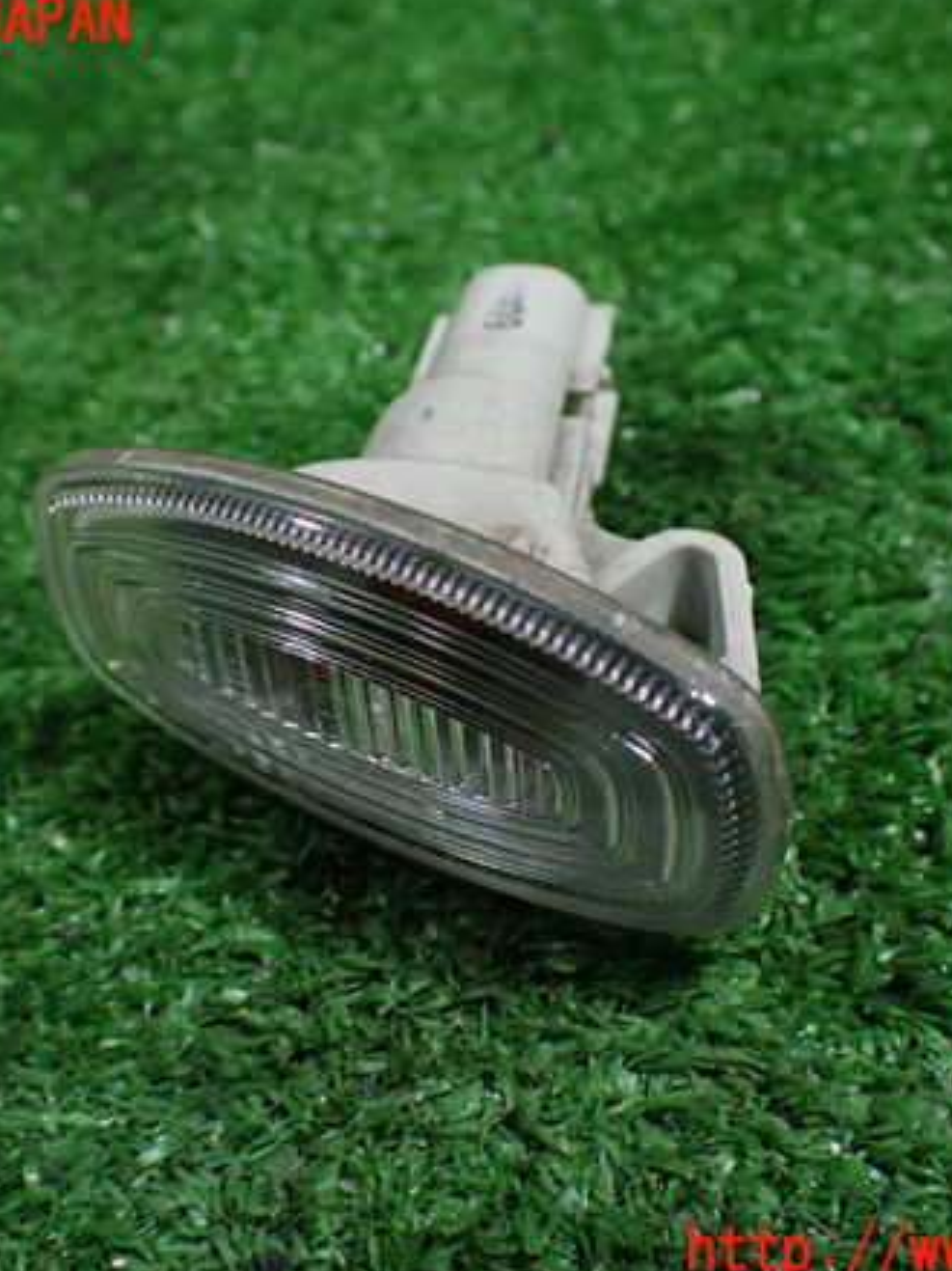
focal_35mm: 41
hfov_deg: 35.1
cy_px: 637
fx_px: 1504
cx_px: 472
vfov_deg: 45.8
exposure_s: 1/125
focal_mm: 5.4
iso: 800
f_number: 2.3
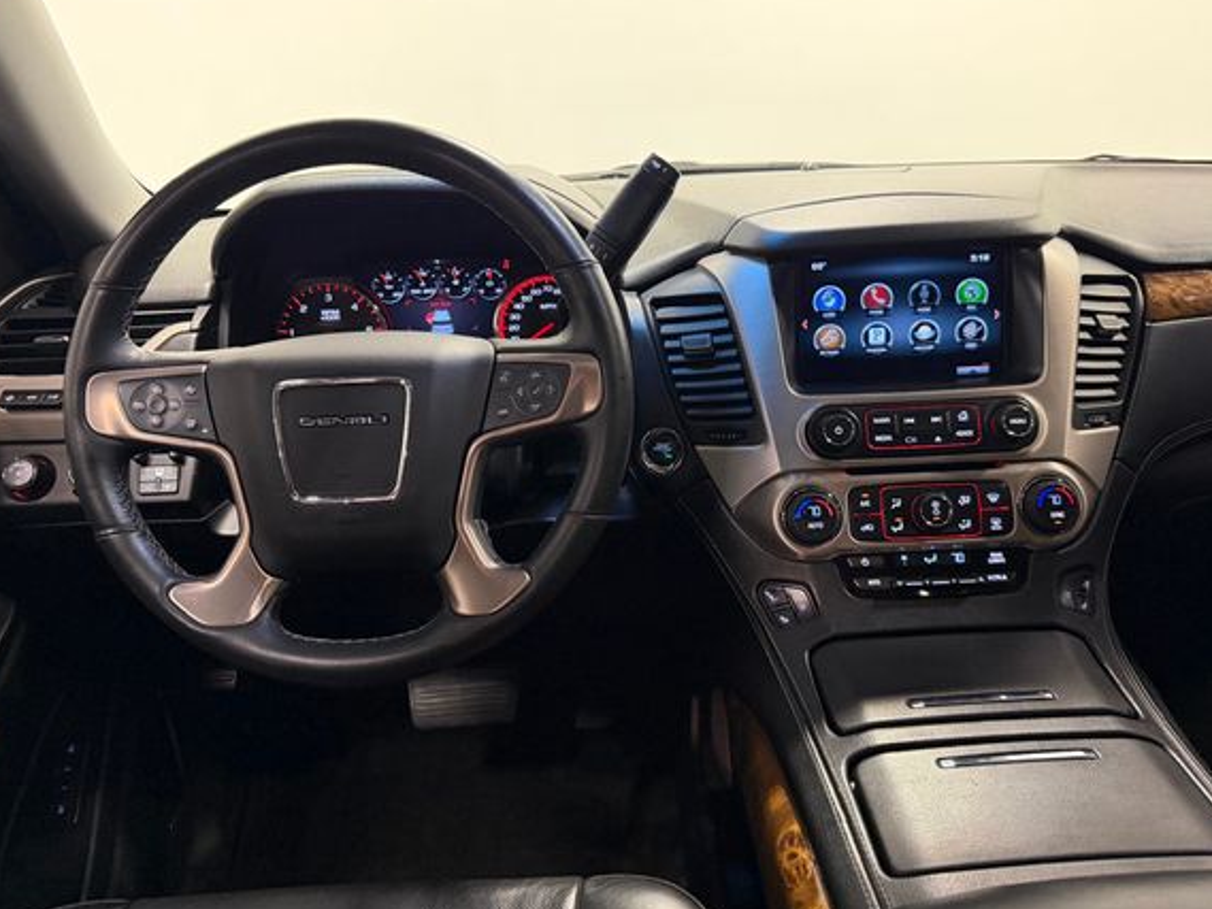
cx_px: 624
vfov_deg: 51.4
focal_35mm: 27
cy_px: 445
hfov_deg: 65.3
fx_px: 946
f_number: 1.78
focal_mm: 6.76
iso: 400
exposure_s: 1/120
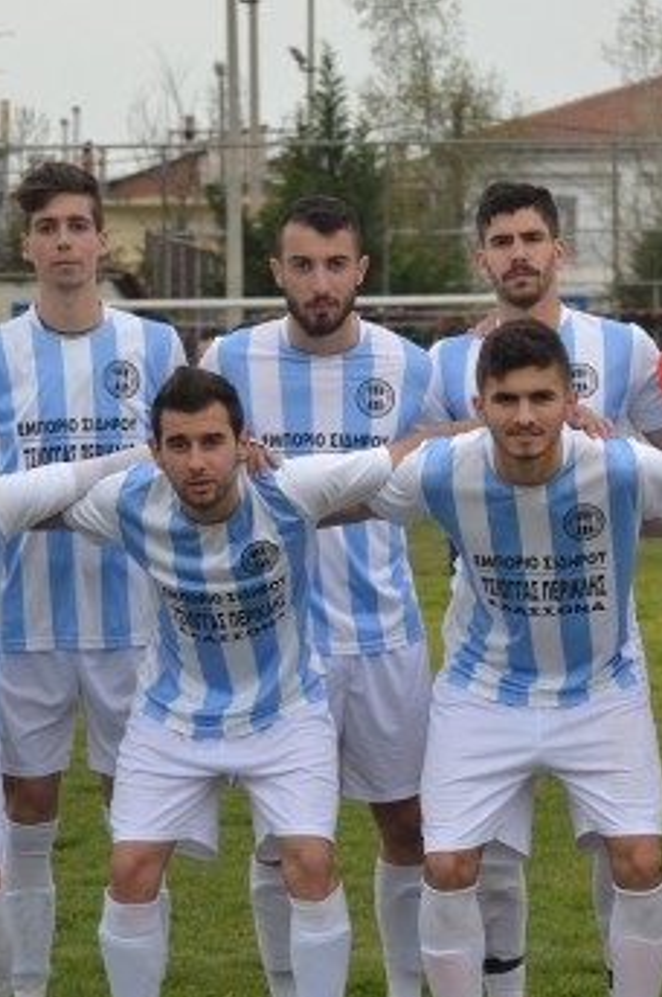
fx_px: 4393
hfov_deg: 8.6
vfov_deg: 12.9
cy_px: 613
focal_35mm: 159
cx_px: 560
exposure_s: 1/800
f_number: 4.2
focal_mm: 55
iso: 400
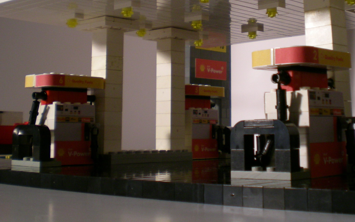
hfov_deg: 32.3
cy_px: 23
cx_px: 224
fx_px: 609
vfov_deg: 20.2
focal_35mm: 63
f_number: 3.1
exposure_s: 1/60
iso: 104
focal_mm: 6.3
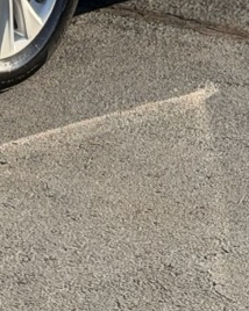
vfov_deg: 6.8
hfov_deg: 5.5
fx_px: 2582
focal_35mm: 280
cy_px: -137
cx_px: -52
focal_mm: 6.76
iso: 80
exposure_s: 1/2088
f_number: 1.78
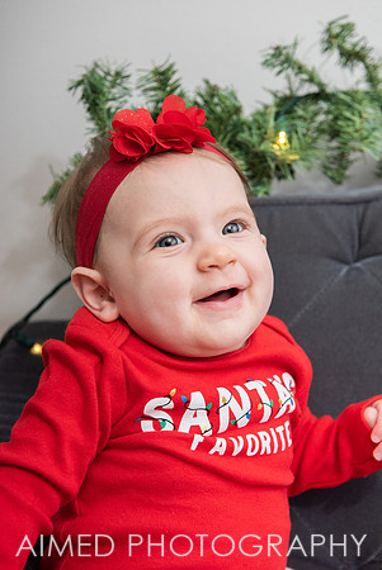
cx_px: 191
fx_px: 1112
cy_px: 285
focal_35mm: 70
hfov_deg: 19.5
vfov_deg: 28.8
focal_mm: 70
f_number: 5.6
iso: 1600
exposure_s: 1/250
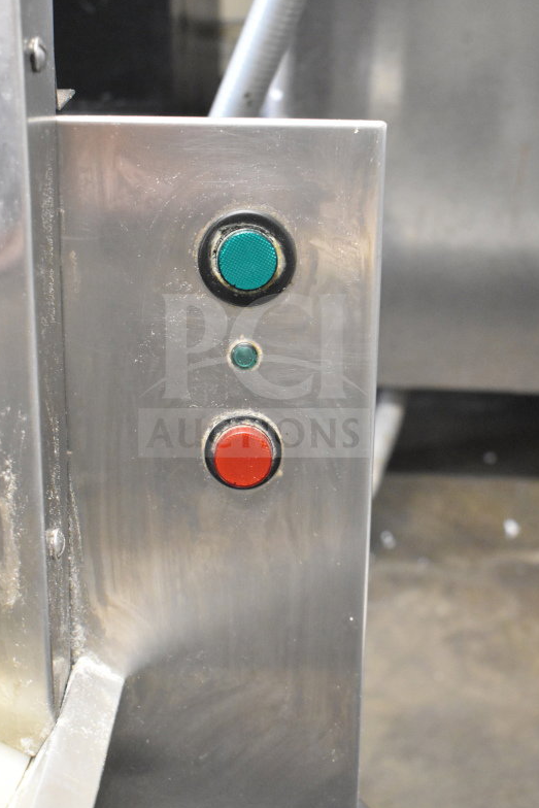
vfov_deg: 40.3
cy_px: 376
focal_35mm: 49
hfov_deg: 27.5
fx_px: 1100
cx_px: 254
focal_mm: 28
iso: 6400
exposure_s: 1/60
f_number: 4.2
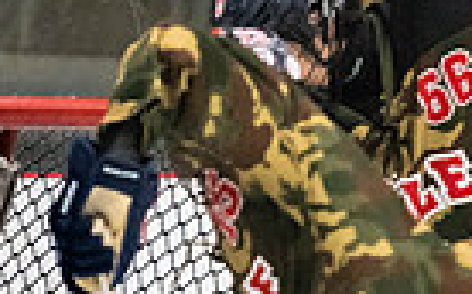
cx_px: 133
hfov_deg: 2.7
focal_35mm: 772
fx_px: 9923
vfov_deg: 1.7
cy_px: 532
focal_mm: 120
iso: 1800
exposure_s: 1/640
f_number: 2.8
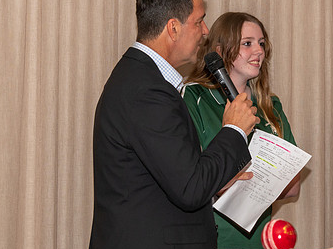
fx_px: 1211
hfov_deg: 15.7
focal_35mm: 126
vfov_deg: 11.7
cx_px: 192
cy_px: 93
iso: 800
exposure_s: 1/60
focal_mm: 62
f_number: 5.6
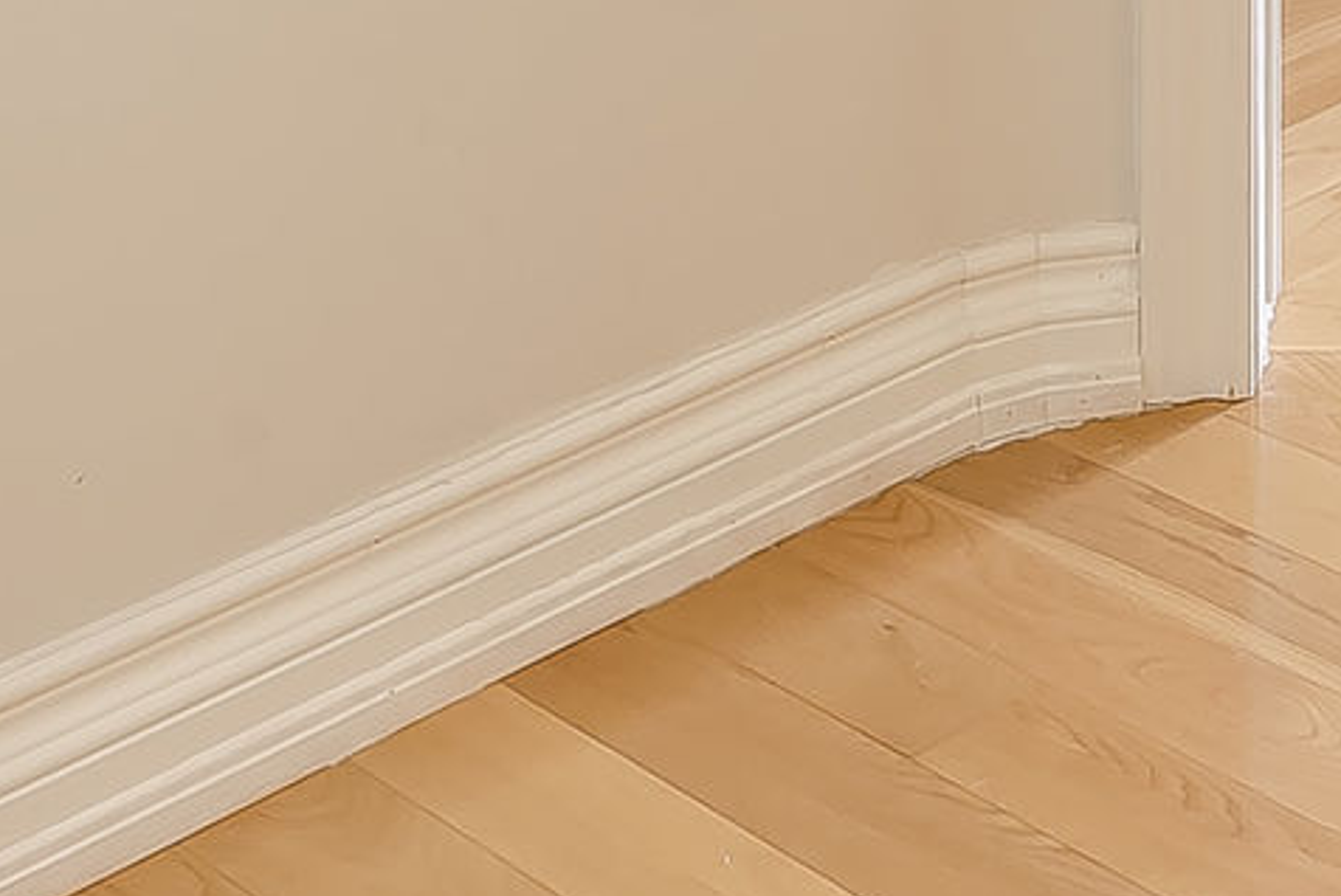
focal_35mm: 88
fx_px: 3280
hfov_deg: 22.1
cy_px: -1298
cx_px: 1411
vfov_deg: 12.2
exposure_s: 1/10
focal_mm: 10
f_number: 8
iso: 250
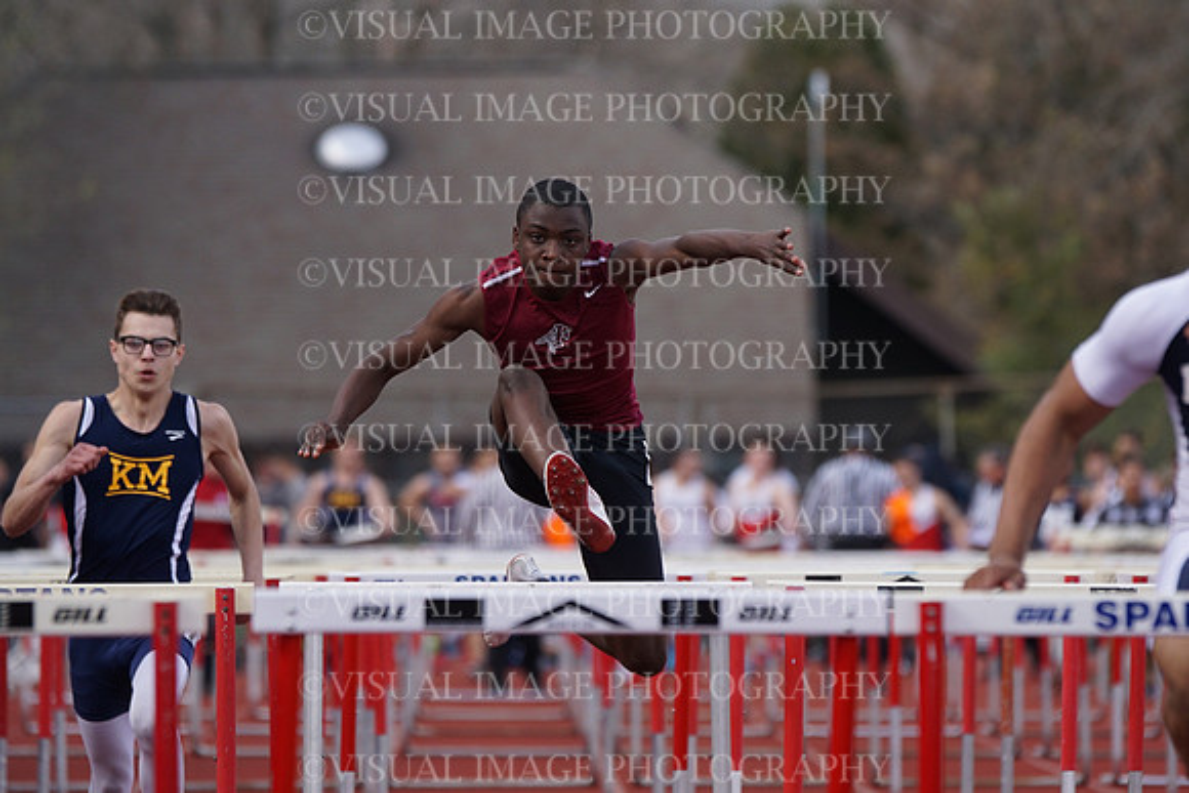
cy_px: 396
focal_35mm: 495
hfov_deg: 4.2
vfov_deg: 2.8
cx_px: 594
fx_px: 16352
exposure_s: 1/1000
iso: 400
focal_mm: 330
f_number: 5.6
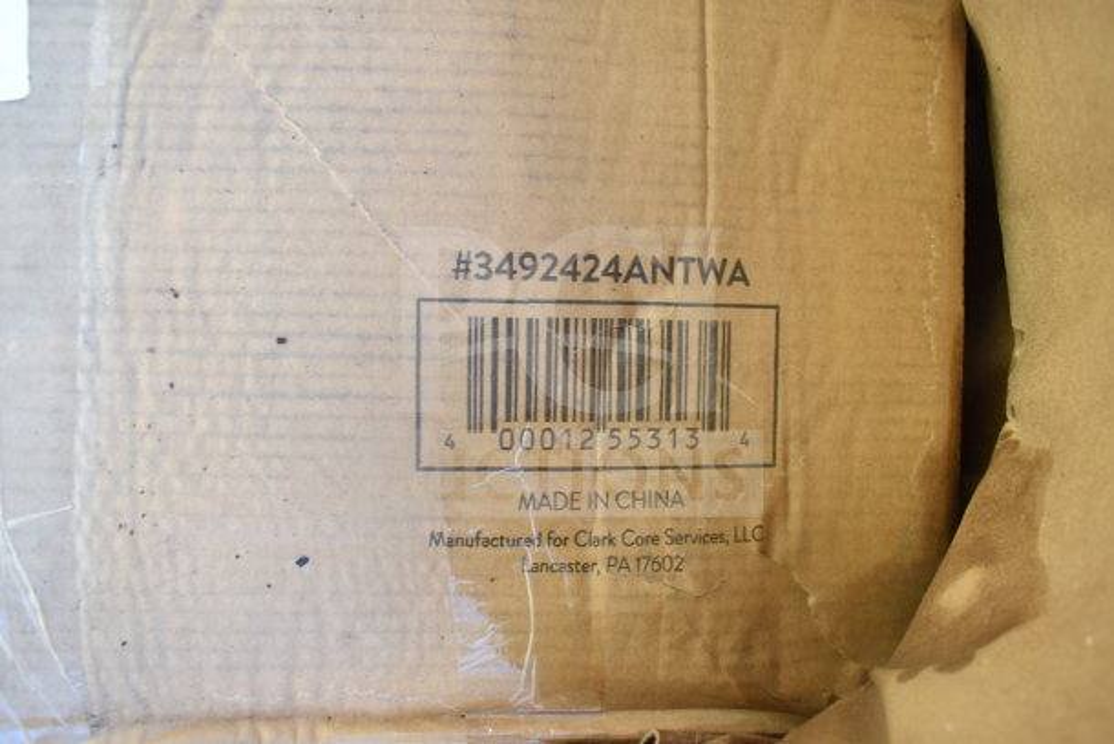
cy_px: 372
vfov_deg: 48.0
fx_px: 836
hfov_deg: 67.4
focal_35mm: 27
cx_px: 557
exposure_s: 1/80
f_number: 4.5
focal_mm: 18
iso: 200
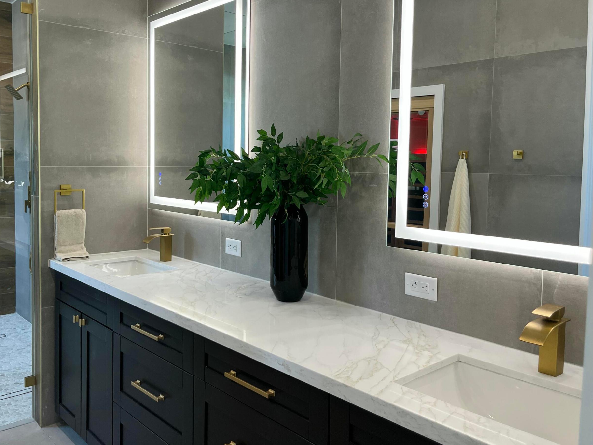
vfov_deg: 45.2
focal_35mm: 31
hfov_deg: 58.1
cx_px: 253
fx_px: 531
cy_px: 181
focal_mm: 5.1
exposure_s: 1/120
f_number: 1.6
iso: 100
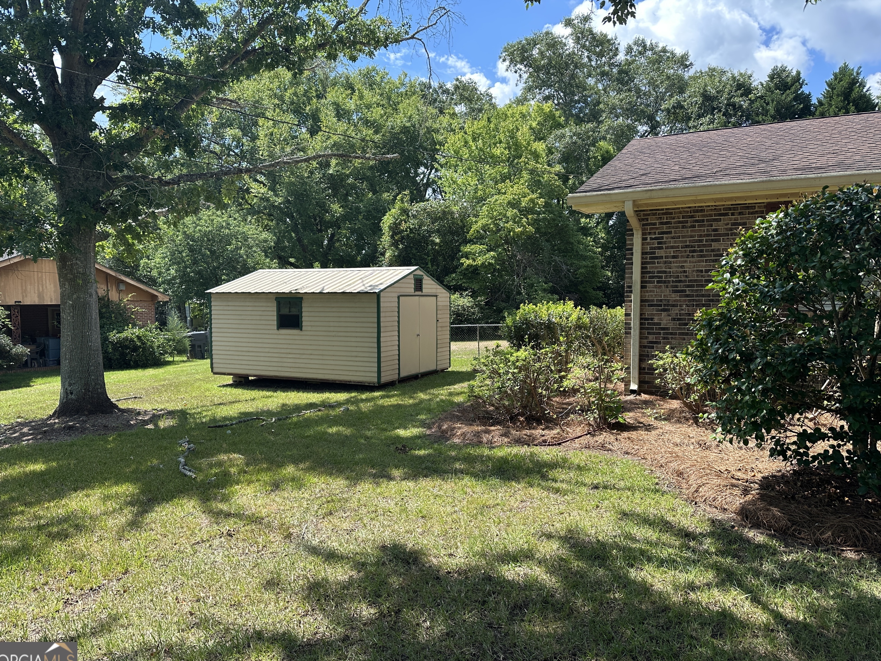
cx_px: 433
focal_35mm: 25
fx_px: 636
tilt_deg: -2.1
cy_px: 332
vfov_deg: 54.9
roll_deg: -0.3
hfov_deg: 69.4
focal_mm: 6.86
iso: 80
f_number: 1.78
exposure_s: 1/1412
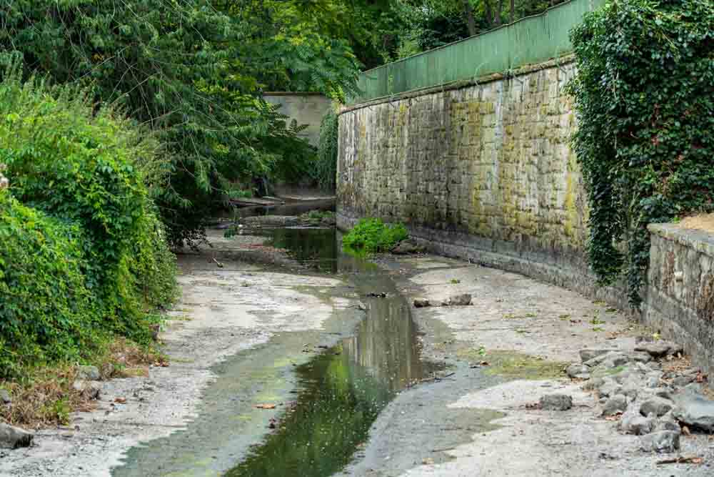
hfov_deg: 19.5
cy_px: 238
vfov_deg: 13.0
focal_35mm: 105
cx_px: 357
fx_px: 2083
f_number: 6.3
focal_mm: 105
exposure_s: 1/250
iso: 250
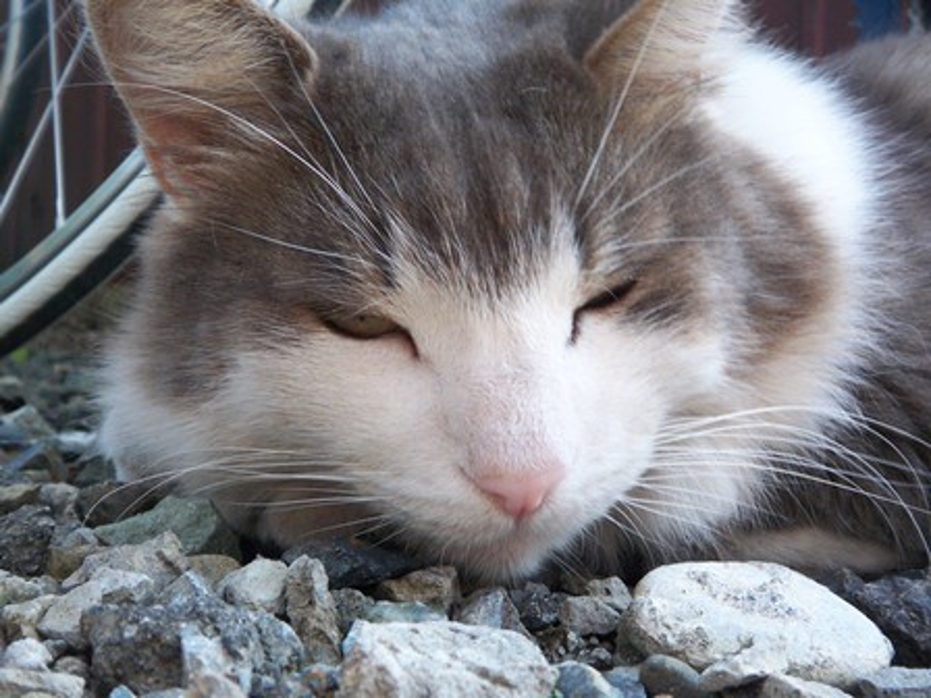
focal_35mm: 39
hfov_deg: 47.9
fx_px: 1049
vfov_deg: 36.8
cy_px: 349
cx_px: 466
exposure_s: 1/50
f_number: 3.9
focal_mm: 6.4
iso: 50
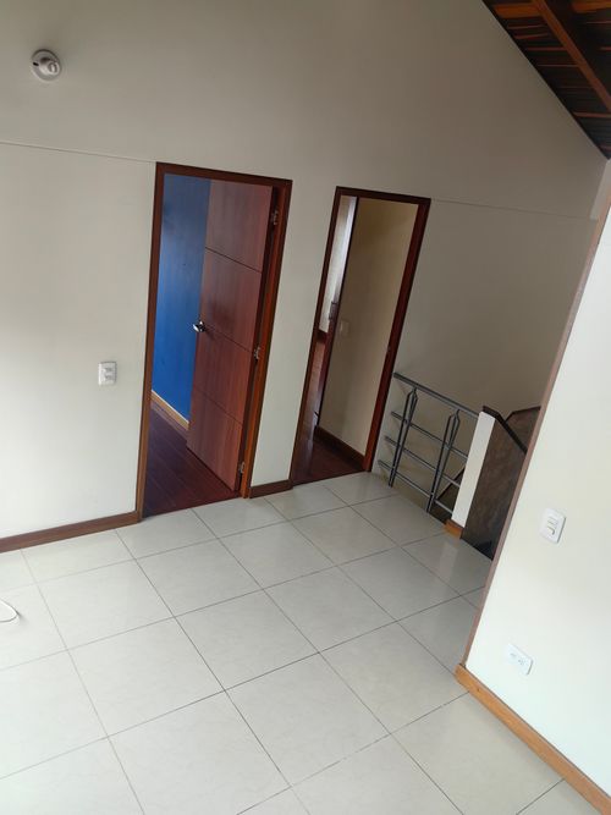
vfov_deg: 65.3
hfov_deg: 51.3
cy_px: 408
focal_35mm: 27
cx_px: 306
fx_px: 636
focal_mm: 6.35
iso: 50
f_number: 1.4
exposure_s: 1/114
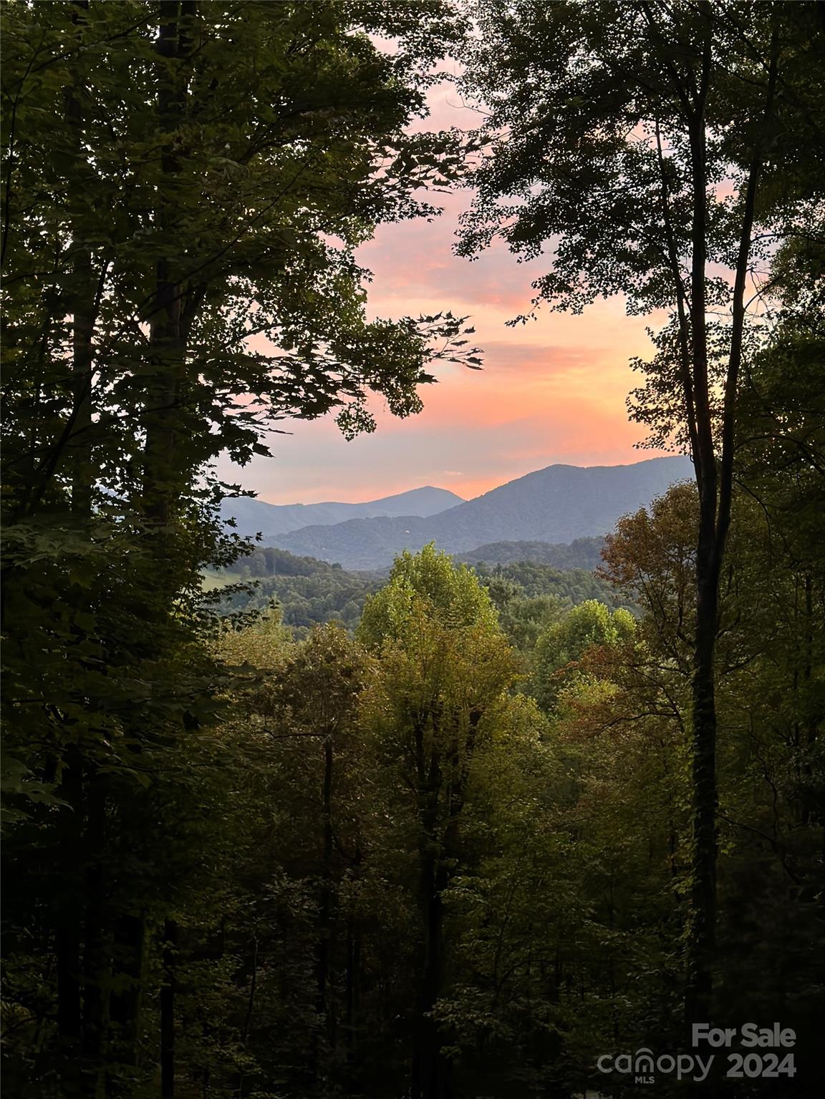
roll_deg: -2.0
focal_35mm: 48
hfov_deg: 30.3
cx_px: 412
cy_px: 550
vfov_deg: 39.7
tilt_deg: +1.0
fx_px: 1525
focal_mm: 6.86
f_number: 1.78
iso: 160
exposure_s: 1/60
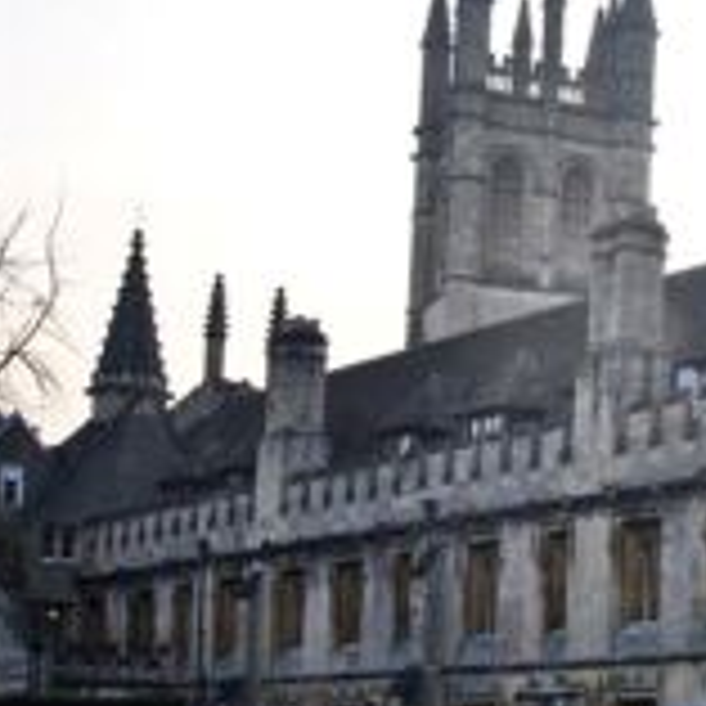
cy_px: 645
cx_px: 1196
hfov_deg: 16.3
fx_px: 2146
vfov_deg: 18.4
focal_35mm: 93
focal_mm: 18
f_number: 16
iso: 800
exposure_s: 1/125
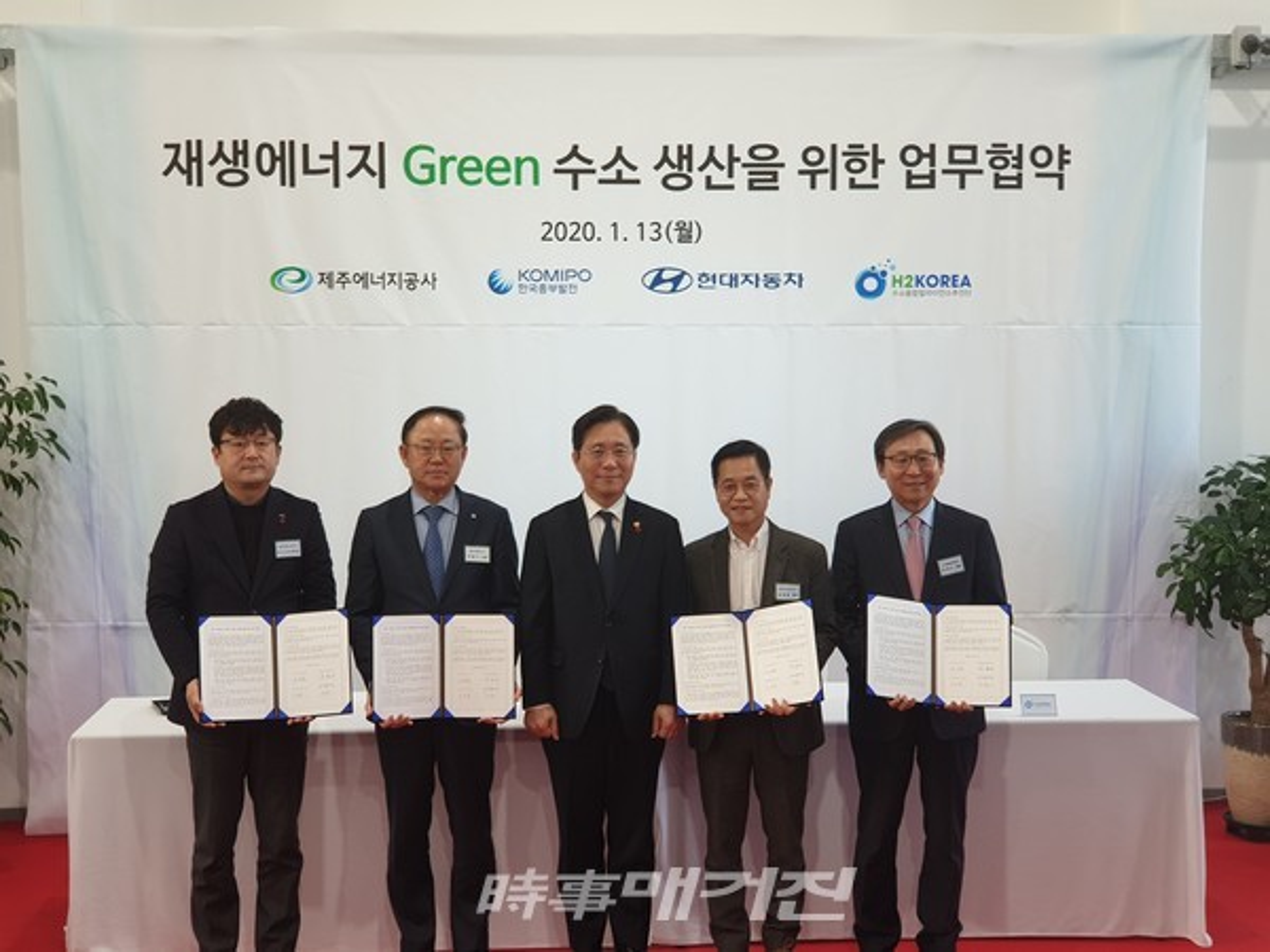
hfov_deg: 36.8
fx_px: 1908
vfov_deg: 28.0
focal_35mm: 52
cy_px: 476
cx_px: 635
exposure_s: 1/30
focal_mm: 6
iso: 64
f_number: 2.4
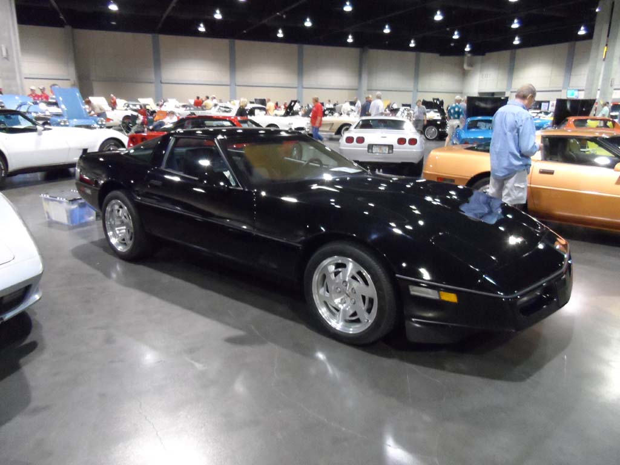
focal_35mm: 24
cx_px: 310
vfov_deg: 56.8
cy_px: 232
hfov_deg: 71.6
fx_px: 430
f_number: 3.2
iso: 640
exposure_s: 1/30
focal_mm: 4
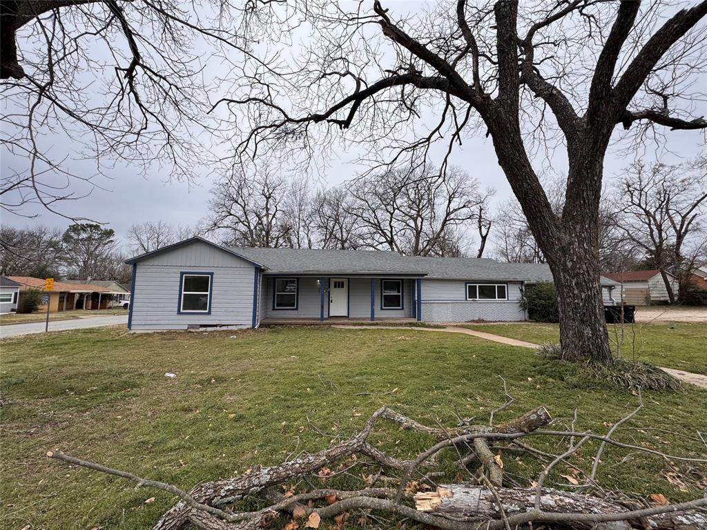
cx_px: 354
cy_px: 265
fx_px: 286
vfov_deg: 85.7
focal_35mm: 14
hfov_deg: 102.1
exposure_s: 1/968
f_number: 2.2
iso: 50
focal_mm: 2.22
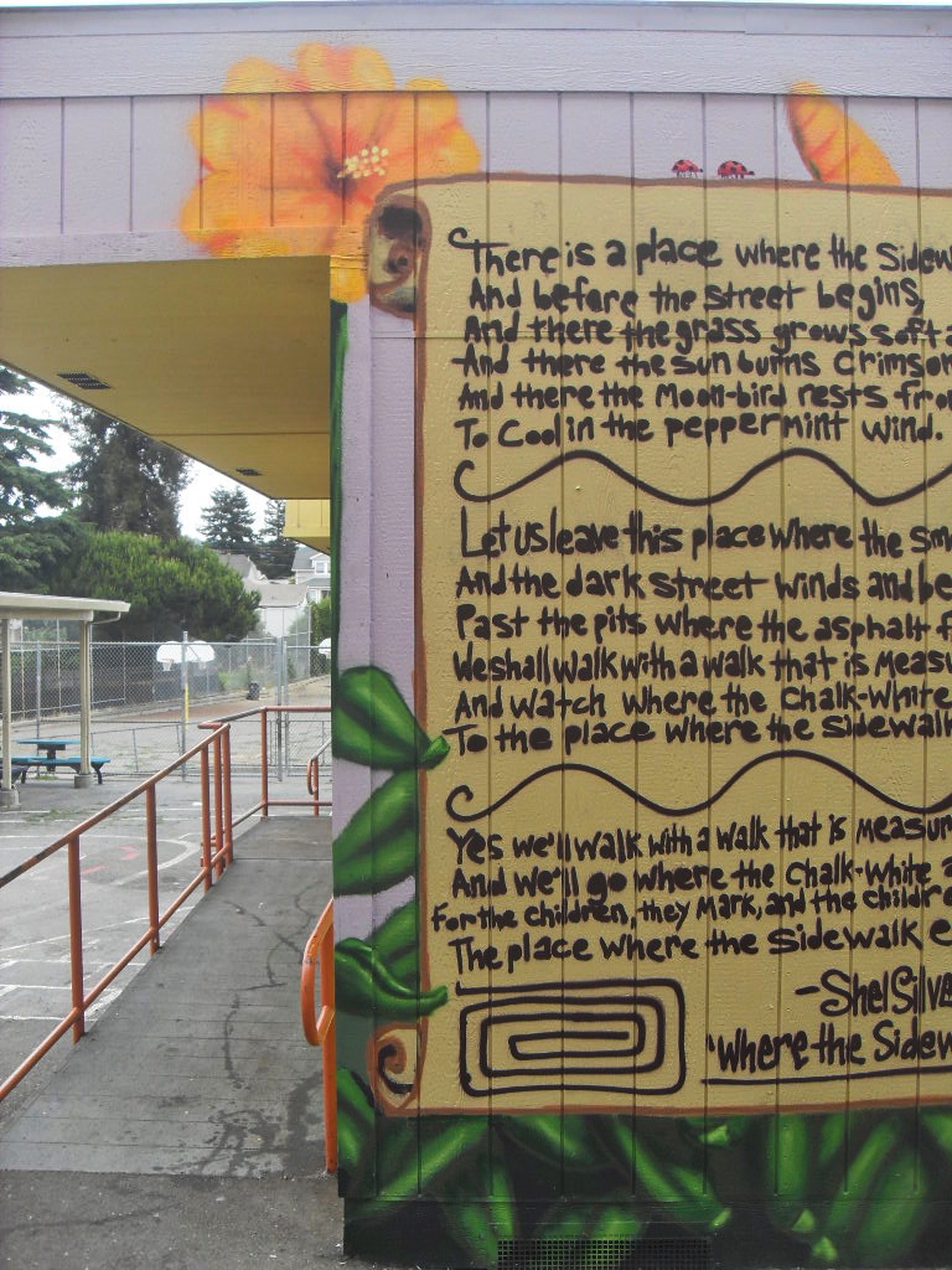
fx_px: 1247
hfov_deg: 41.8
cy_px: 635
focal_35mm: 34
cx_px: 476
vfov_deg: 54.0
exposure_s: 1/180
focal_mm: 6.3
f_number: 2.8
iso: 80
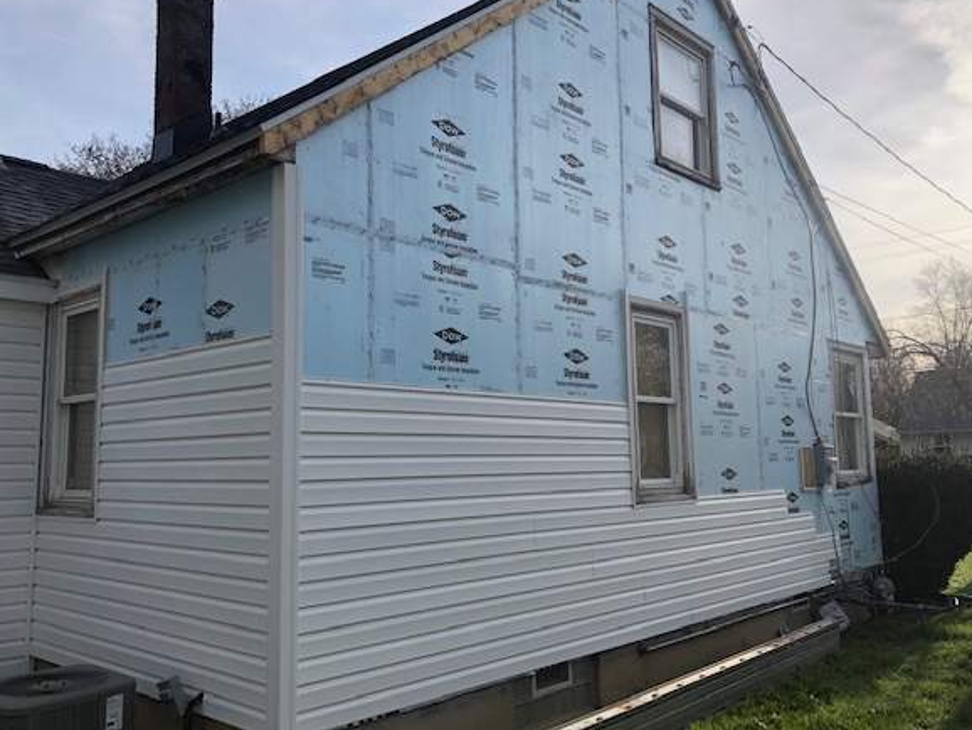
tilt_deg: +6.7
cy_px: 355
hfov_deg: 58.3
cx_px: 484
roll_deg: +1.0
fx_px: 871
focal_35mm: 31
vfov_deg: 45.5
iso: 20
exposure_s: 1/1600
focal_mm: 3.99
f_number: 1.8
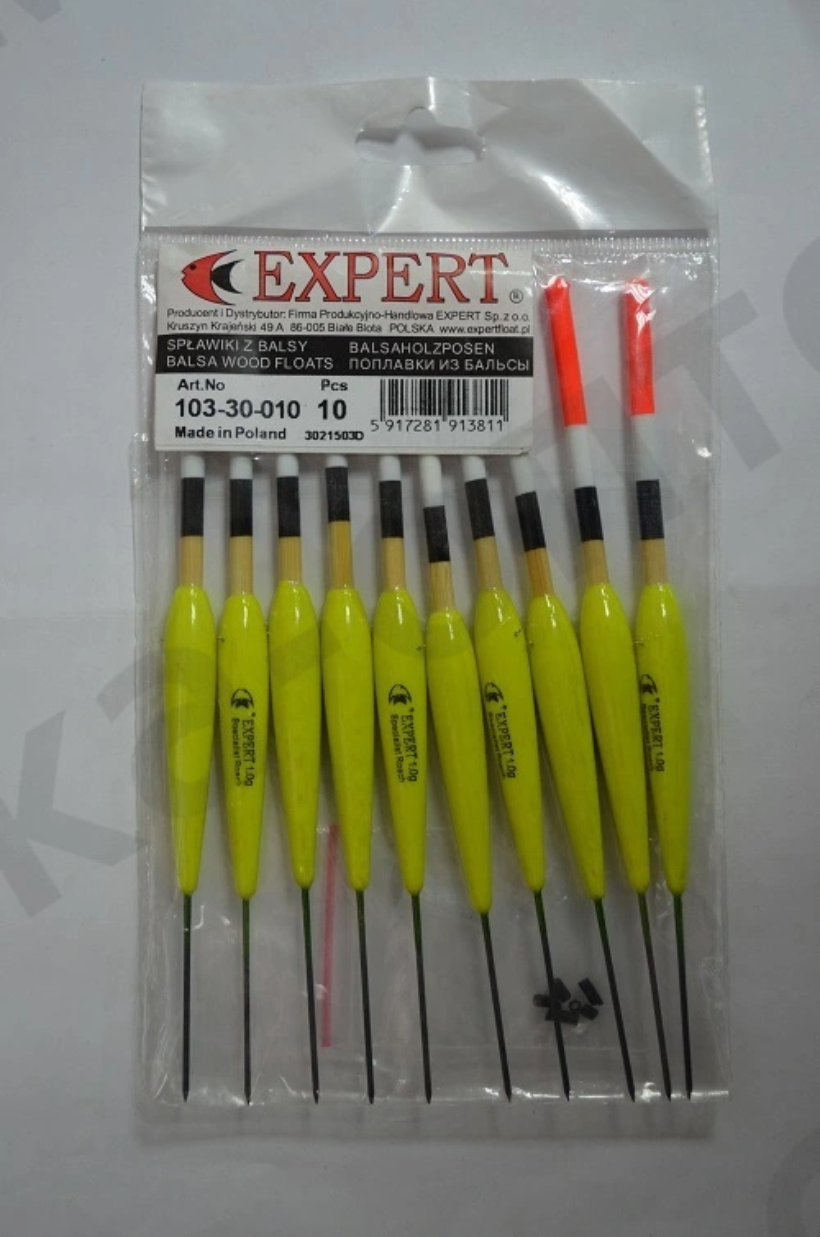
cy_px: 618
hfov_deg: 26.4
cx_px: 410
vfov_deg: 38.9
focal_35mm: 51
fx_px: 1749
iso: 640
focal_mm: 34
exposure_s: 1/60
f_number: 5
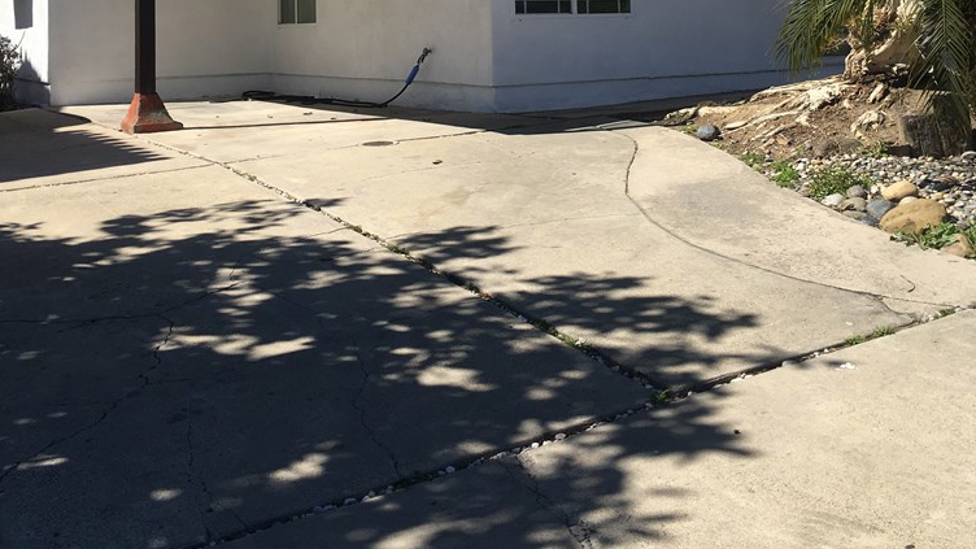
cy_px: -23
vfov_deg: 26.0
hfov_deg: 47.4
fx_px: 1113
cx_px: 494
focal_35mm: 43
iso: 25
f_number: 2.2
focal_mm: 4.15
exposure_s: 1/1748
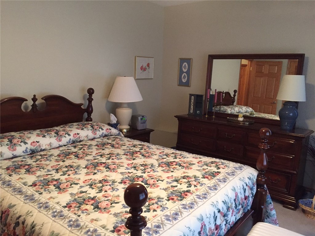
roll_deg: -3.3
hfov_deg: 61.7
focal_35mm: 29
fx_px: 264
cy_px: 118
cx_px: 158
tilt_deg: -10.0
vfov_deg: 48.2
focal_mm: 4.15
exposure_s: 1/30
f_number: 2.2
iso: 250
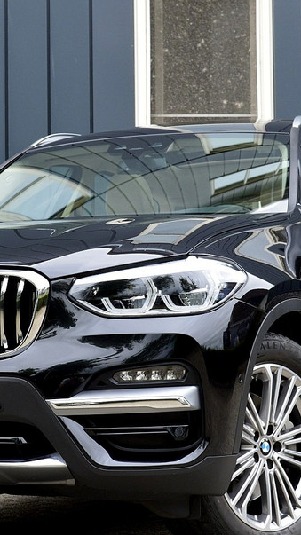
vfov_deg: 22.2
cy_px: 299
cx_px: 78
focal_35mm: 96
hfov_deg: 12.6
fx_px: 1363
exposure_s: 1/160
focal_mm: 36
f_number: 9
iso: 400
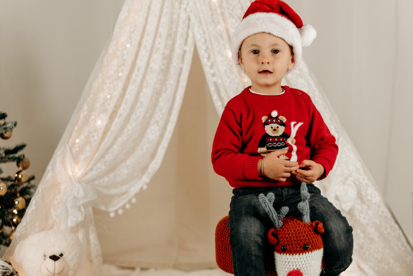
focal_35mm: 72
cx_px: 226
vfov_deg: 18.9
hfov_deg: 28.0
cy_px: 188
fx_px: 826
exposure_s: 1/160
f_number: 1.8
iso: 200
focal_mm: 50
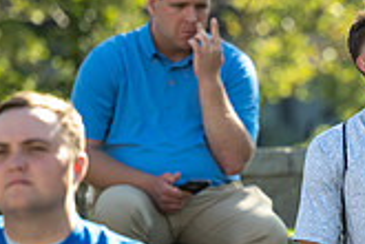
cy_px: 199
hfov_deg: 3.7
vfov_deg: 2.5
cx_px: 416
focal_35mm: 551
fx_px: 5586
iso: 80
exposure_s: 1/1250
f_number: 2.8
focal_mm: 150
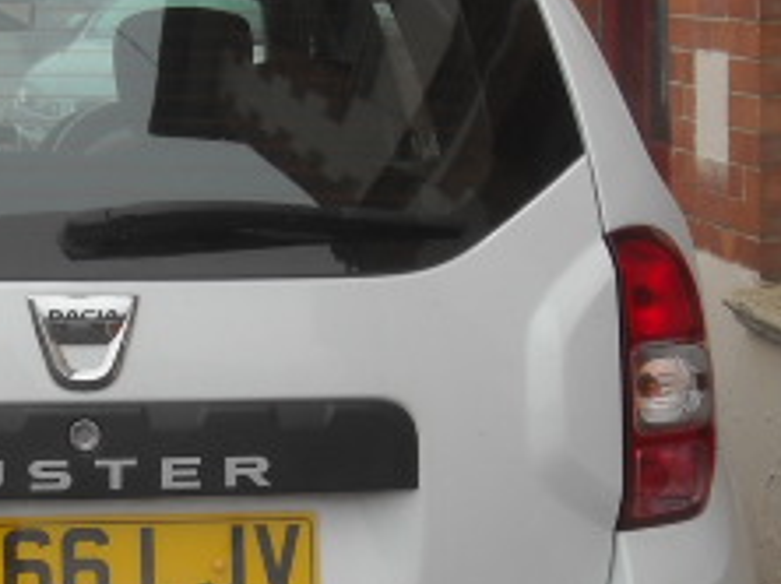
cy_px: 464
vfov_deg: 14.5
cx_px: 56
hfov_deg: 19.1
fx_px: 2276
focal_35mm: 101
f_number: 2.8
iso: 64
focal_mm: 5.7
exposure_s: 1/154
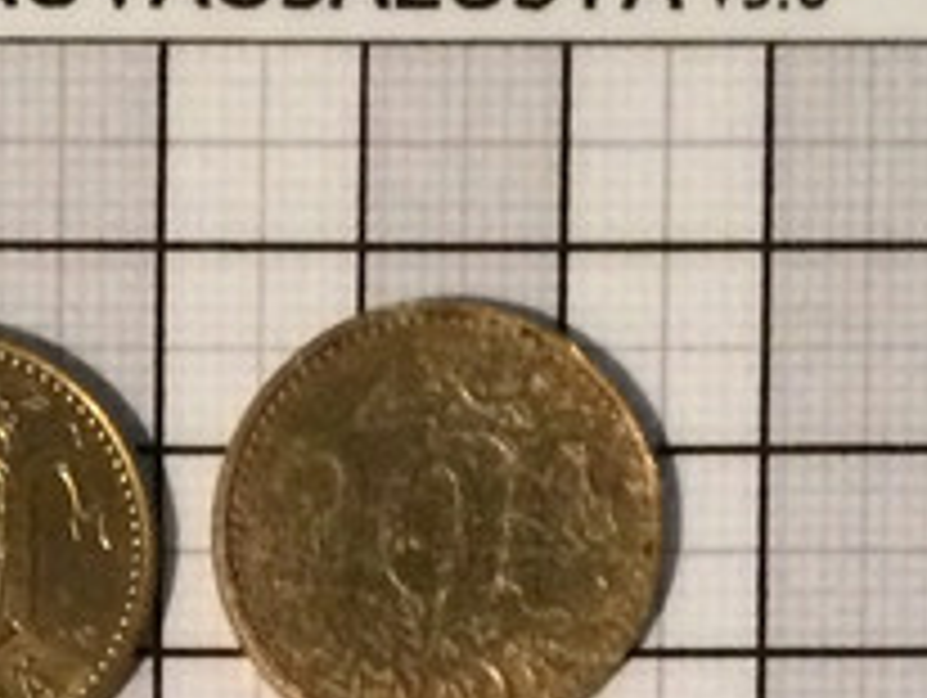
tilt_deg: -89.1
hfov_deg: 12.6
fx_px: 4022
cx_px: -358
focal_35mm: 150
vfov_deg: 9.1
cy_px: 1585
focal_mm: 4.15
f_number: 2.2
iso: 320
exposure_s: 1/17
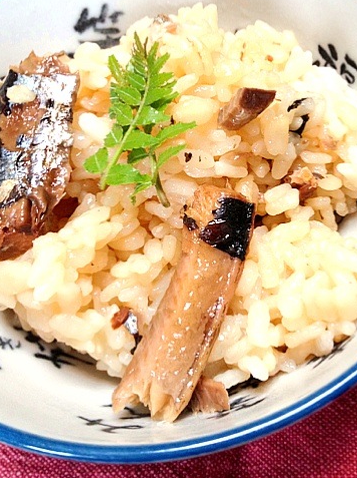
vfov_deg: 40.1
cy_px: 171
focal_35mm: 47
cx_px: 218
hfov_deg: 30.7
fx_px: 647
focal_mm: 4.28
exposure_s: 1/20
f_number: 2.4
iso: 125
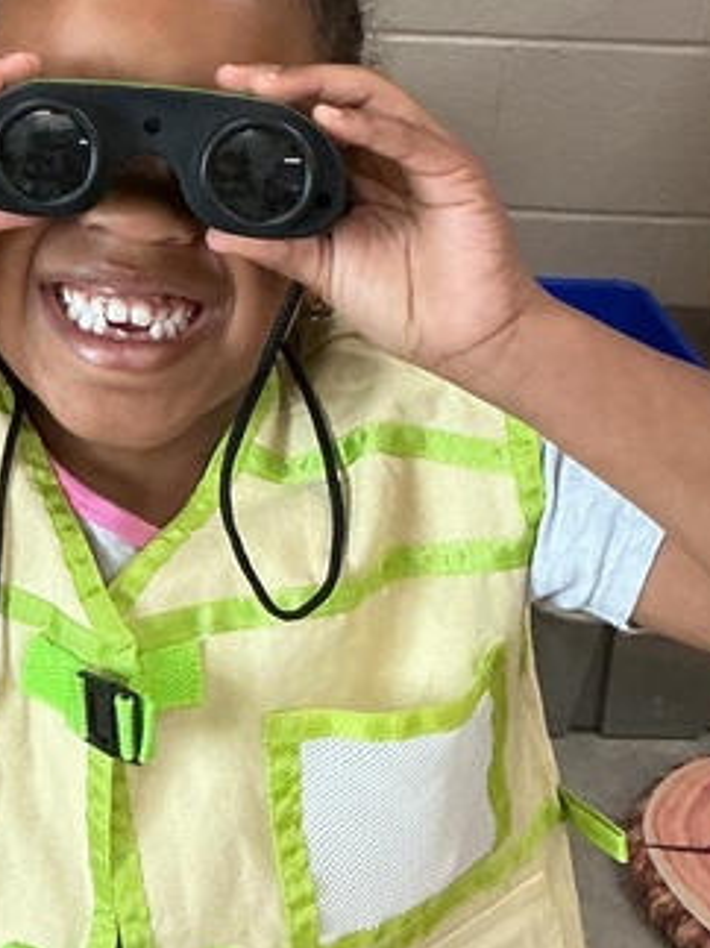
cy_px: -126
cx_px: -326
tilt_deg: -18.6
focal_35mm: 92
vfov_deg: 20.2
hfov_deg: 15.0
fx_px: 2518
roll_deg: -2.3
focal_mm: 3
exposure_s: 1/60
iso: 160
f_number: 1.8
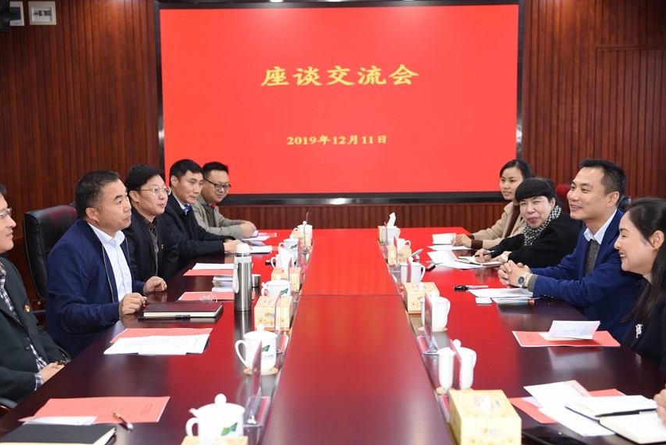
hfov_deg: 37.5
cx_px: 328
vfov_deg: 25.5
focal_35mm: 53
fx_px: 981
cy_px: 243
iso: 800
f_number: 3.5
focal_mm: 45
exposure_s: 1/125
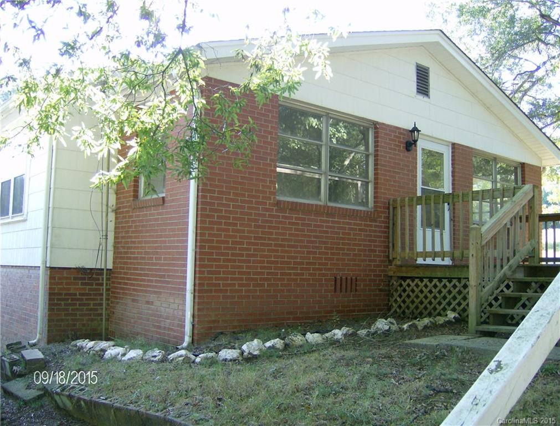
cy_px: 213
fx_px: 585
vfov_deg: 40.0
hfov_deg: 51.1
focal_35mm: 36
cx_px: 280
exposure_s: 1/64
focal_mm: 6
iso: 120
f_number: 2.8
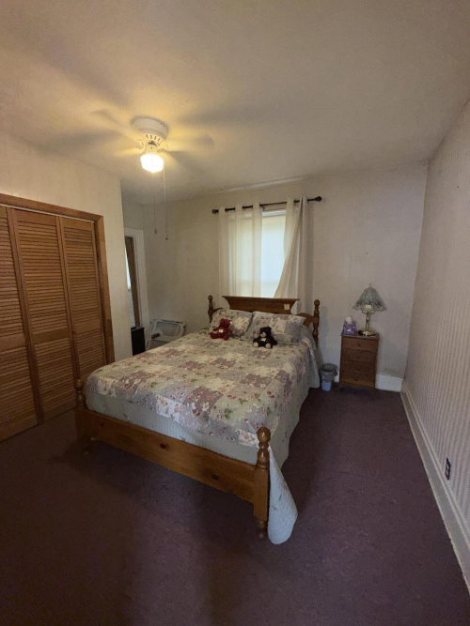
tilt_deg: -8.6
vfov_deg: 102.1
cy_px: 313
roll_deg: +0.2
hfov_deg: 85.7
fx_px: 254
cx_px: 235
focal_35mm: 14
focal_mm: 2.22
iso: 80
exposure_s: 1/106
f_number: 2.2
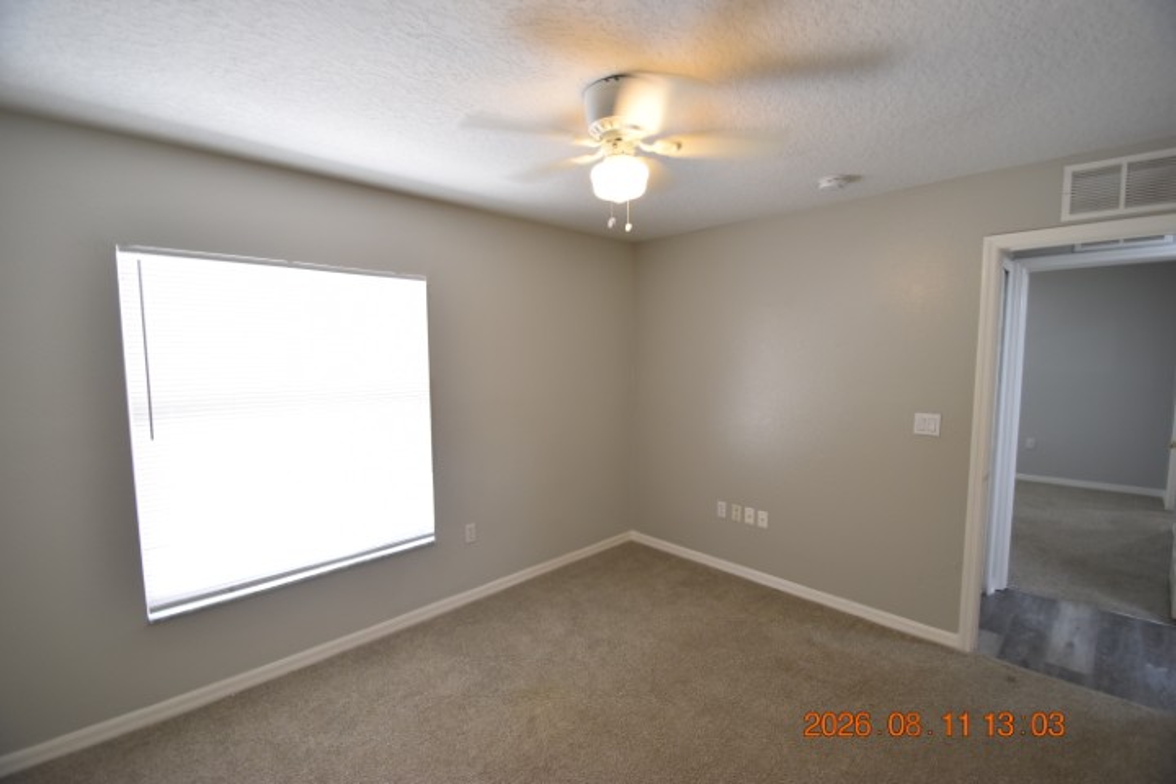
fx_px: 490
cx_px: 588
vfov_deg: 77.3
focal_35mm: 15
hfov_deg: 100.4
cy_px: 392
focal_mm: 10
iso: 450
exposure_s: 1/60
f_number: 4
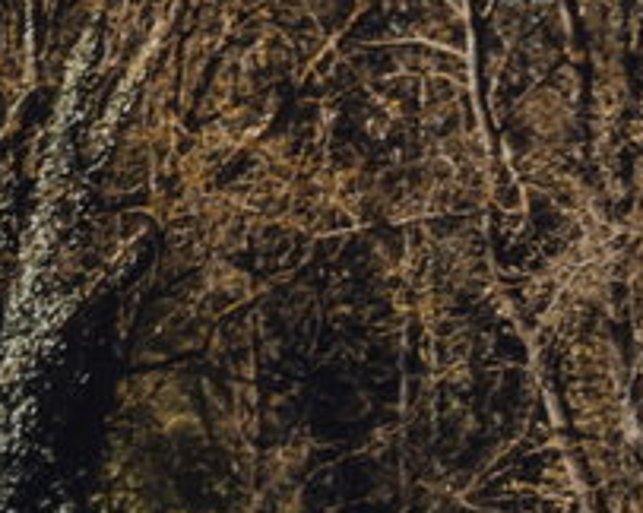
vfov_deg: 6.4
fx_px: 4506
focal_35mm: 237
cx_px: 523
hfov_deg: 8.1
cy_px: 917
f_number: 5.6
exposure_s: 1/125
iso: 100
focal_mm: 50
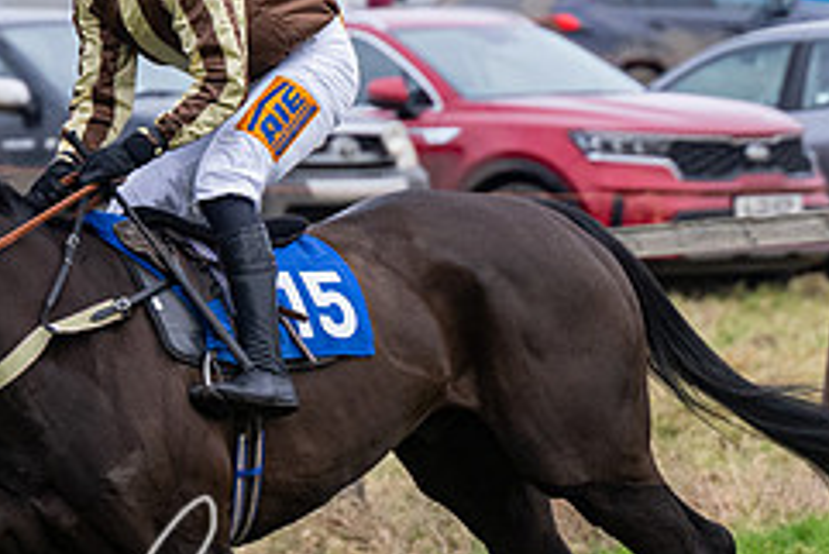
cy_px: 286
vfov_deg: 1.7
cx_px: 106
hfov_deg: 2.5
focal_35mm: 819
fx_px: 18870
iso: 800
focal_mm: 190
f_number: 5
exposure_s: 1/640
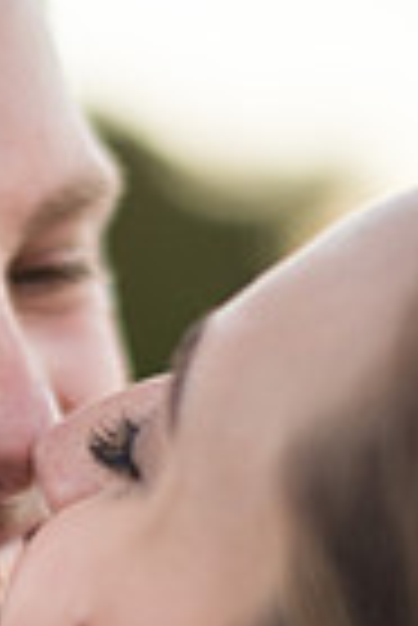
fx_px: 3266
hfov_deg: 7.2
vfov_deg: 10.8
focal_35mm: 188
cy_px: 721
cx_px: -162
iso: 250
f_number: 1.4
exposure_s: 1/1000
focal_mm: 58
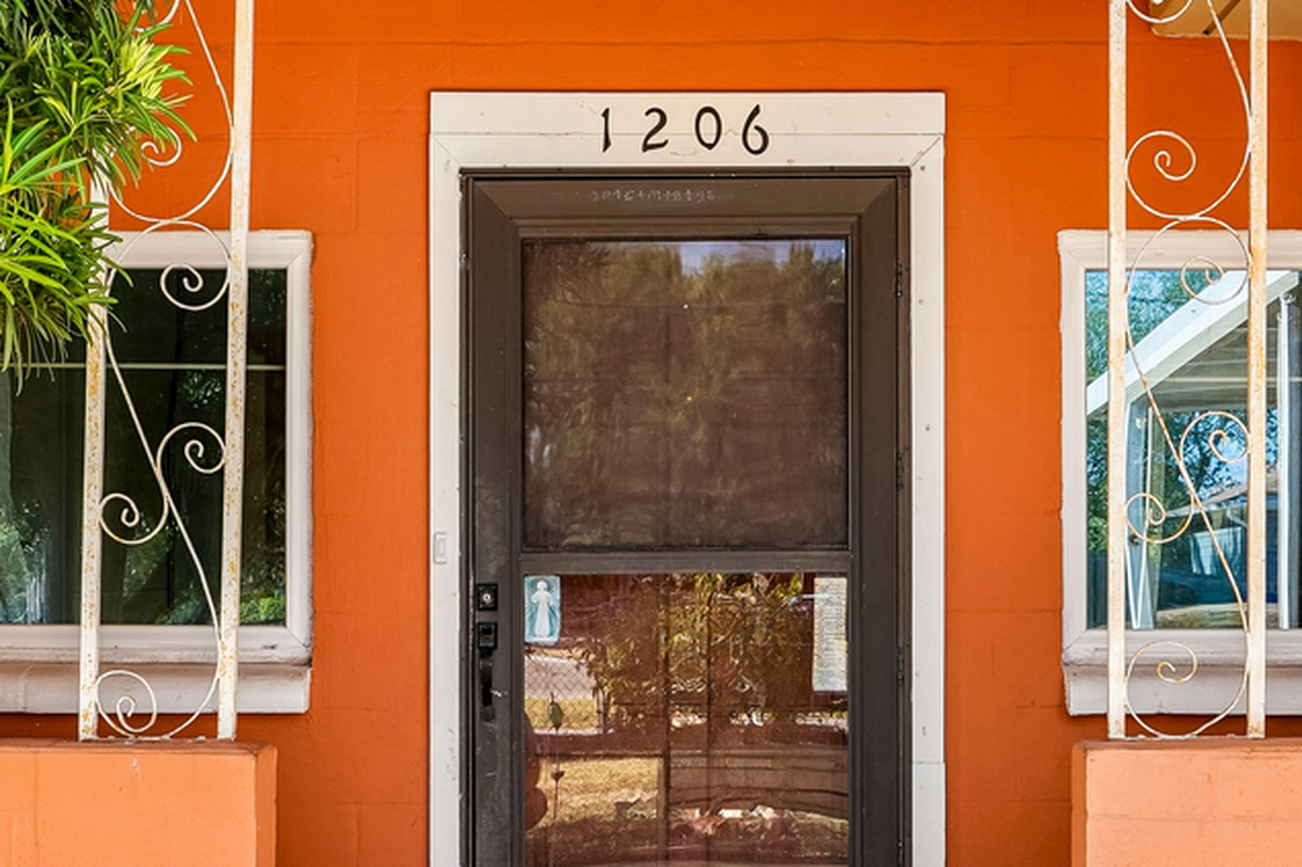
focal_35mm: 75
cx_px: 711
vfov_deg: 18.1
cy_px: 541
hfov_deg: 26.9
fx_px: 2722
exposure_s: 1/30
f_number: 8
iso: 100
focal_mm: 29.5
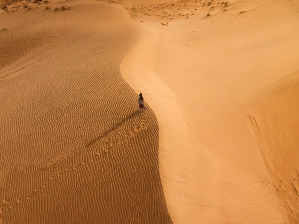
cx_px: 150
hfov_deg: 81.7
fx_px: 173
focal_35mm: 20
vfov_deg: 66.0
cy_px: 112
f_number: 2.8
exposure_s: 1/100
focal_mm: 3.61
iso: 175
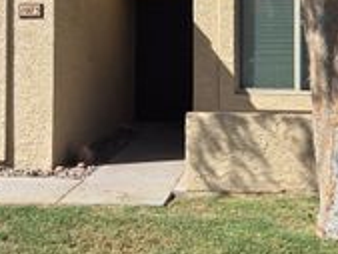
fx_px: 664
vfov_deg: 21.3
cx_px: 152
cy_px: 37
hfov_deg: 28.5
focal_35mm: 68
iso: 25
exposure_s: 1/1889
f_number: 1.8
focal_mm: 5.4
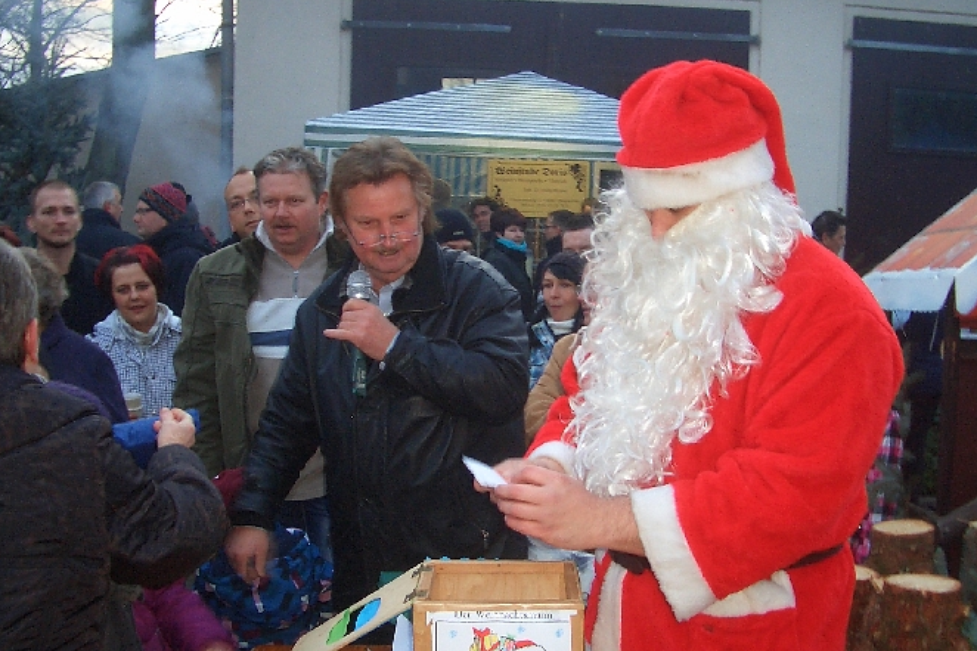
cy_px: 335
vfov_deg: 30.5
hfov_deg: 44.5
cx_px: 528
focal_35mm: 44
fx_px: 1194
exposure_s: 1/40
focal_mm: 5.8
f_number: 2.6
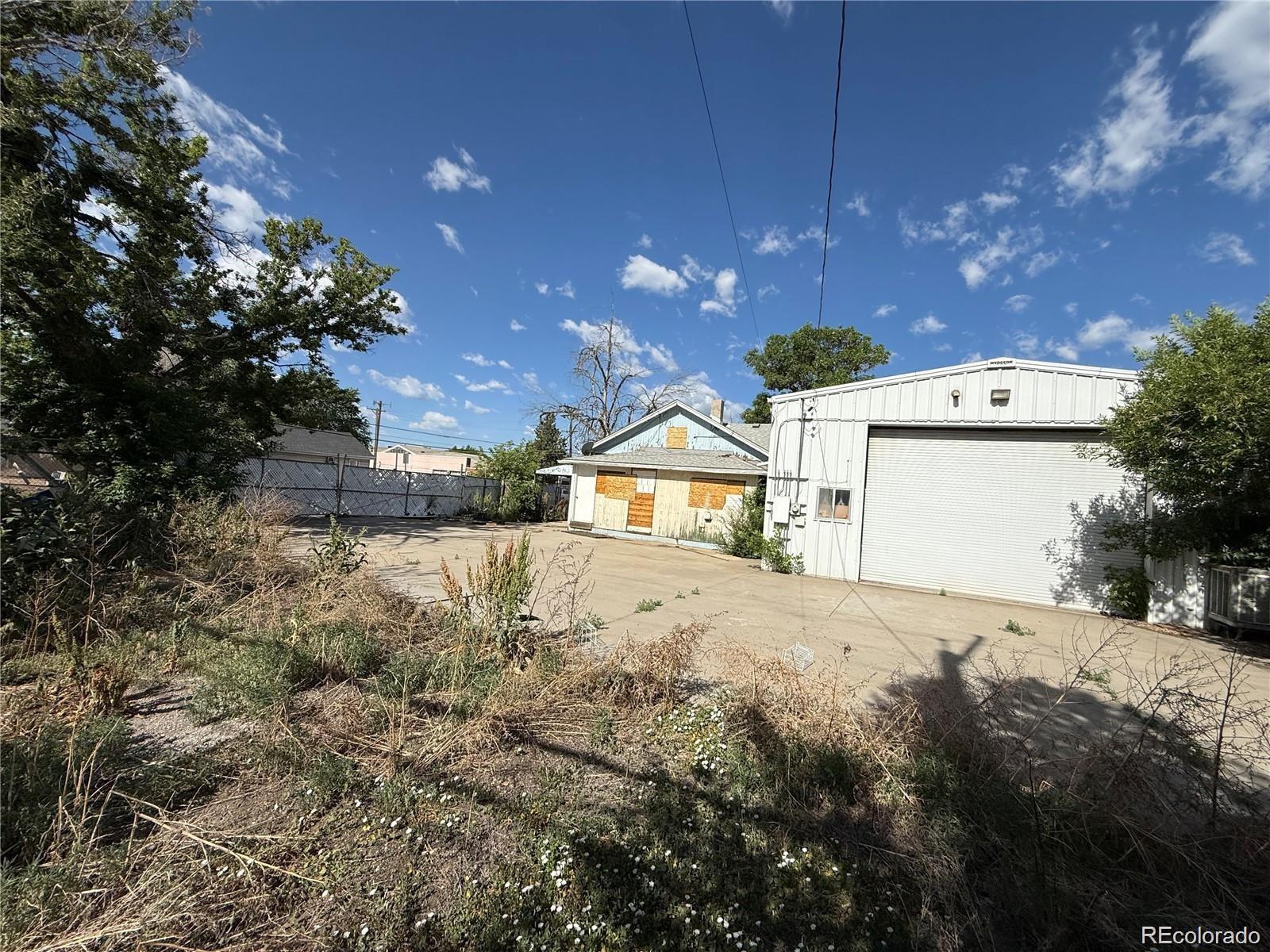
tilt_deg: +2.0
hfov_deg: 102.1
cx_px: 635
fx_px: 514
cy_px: 476
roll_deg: -4.3
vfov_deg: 85.7
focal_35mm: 14
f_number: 2.2
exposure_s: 1/5155
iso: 50
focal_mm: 2.22
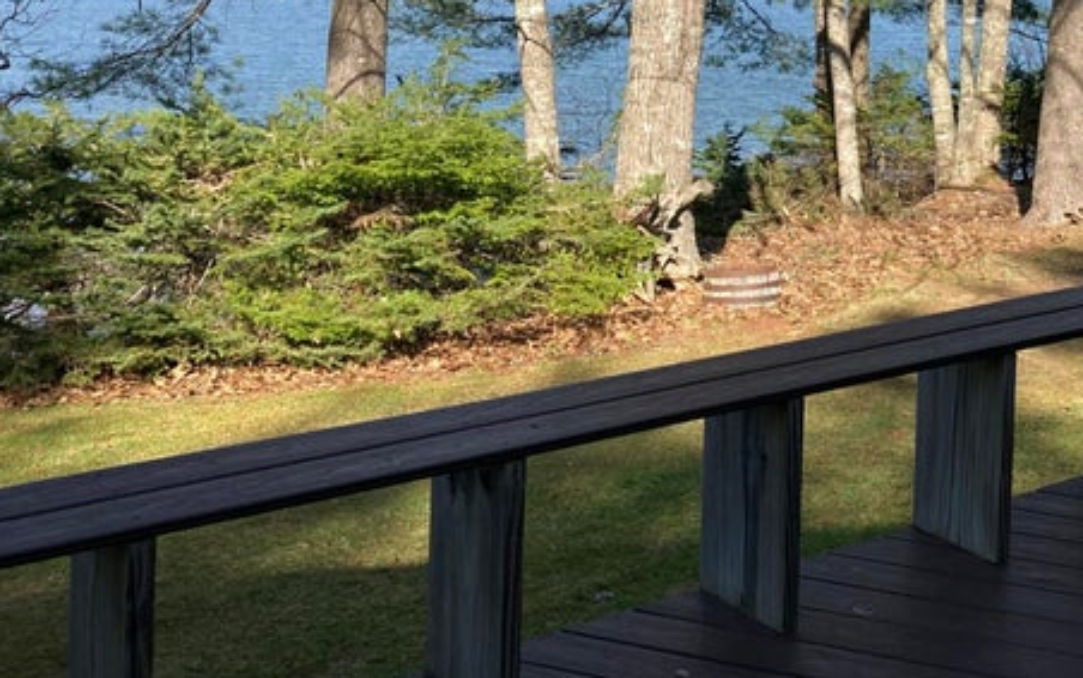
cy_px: -29
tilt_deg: -0.2
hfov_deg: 34.9
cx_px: 897
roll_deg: -2.1
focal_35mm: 56
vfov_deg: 22.1
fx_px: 1654
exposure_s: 1/1350
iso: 20
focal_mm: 3.99
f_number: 1.8
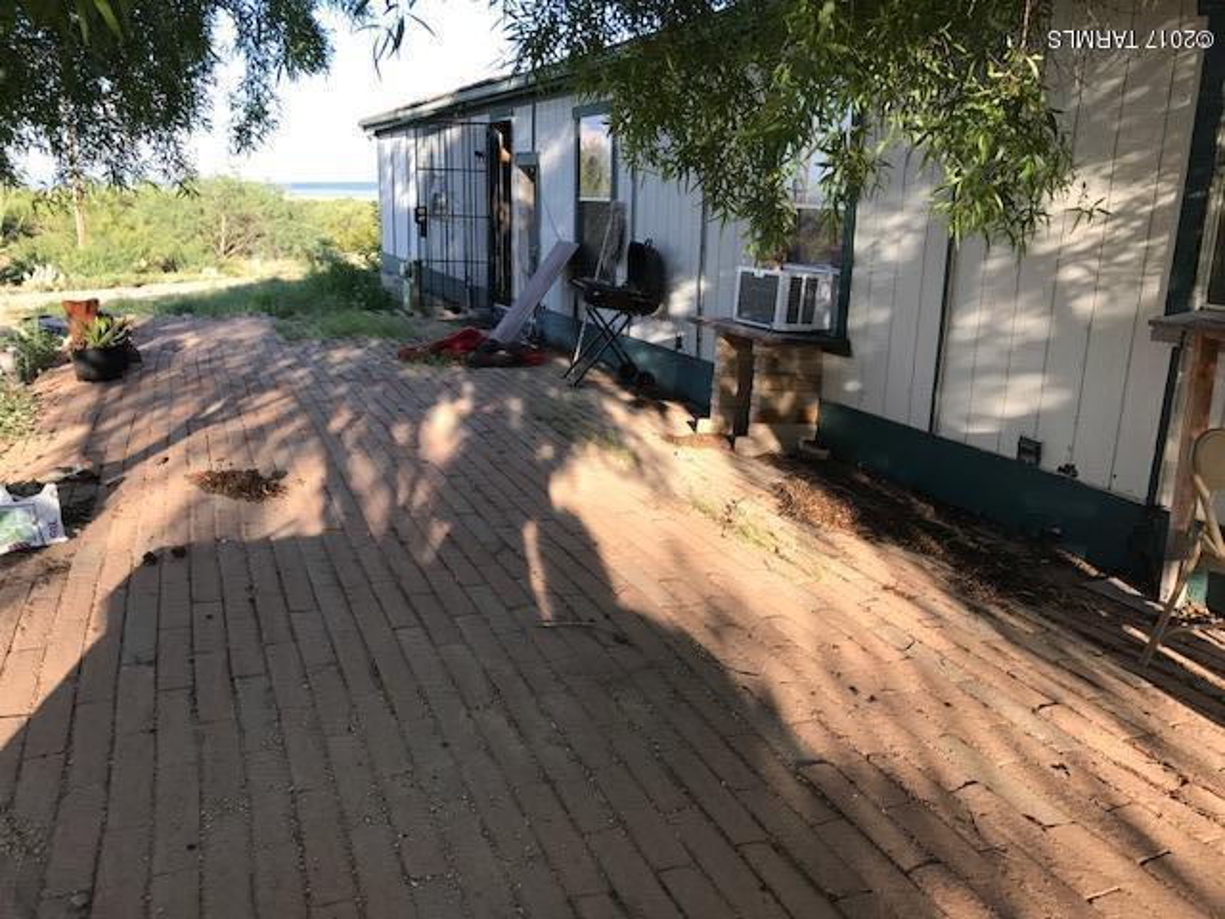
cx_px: 612
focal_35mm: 28
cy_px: 460
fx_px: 991
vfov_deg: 49.7
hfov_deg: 63.4
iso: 20
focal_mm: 3.99
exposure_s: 1/515
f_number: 1.8
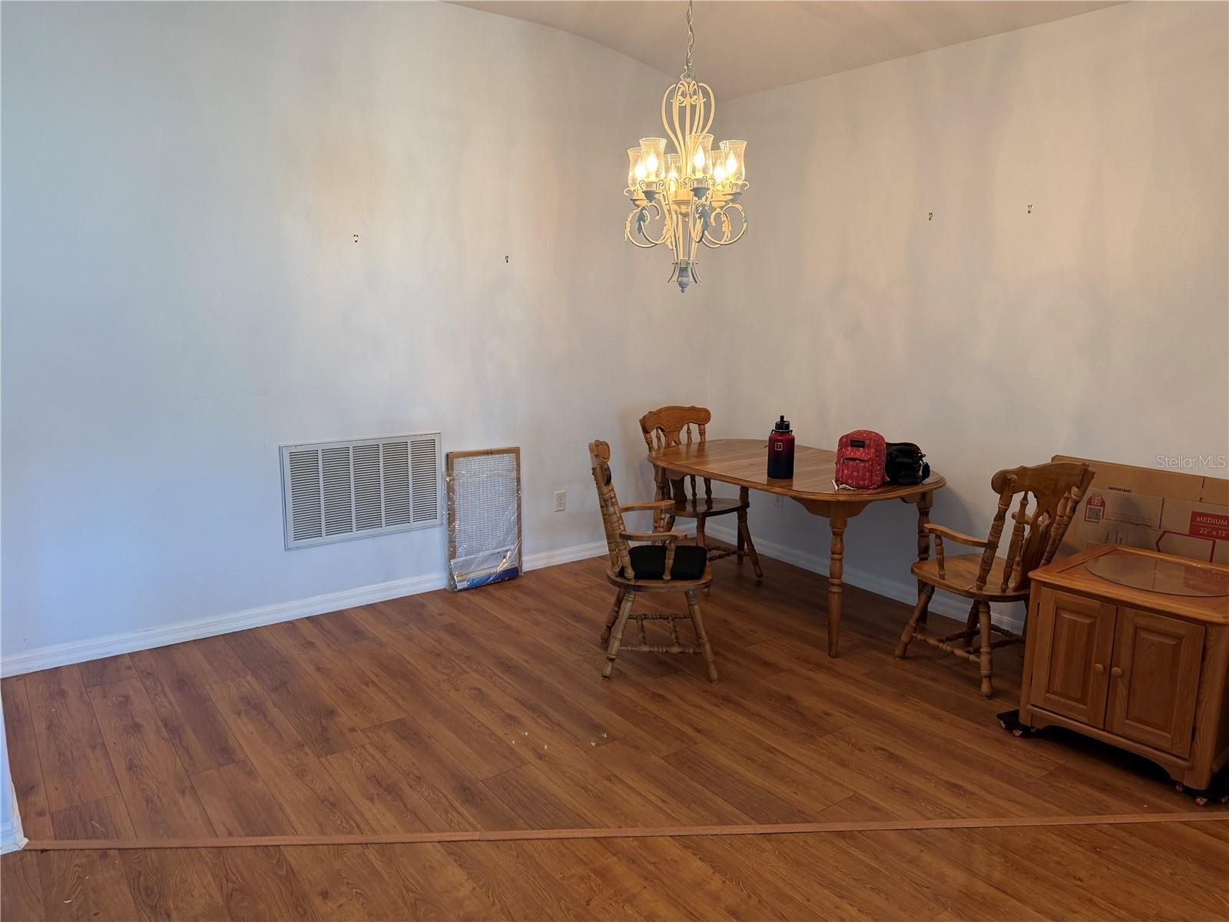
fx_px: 852
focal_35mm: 24
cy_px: 461
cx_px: 614
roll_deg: -0.9
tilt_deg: -9.6
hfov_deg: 71.6
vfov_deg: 56.8
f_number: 1.78
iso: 200
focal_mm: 6.76
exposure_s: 1/60
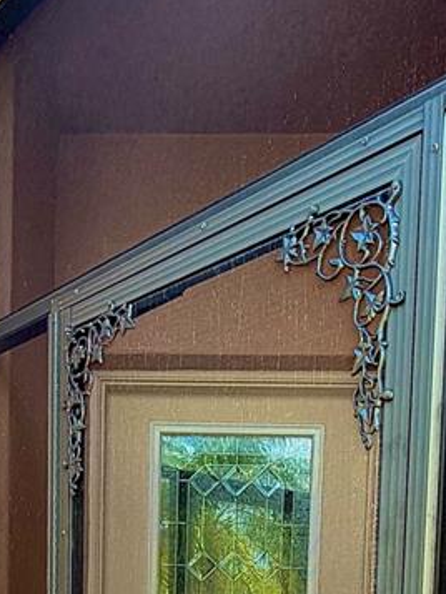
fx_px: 807
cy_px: 689
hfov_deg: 30.9
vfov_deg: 33.8
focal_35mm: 47
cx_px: 223
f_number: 2.2
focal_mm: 2.22
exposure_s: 1/121
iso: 50
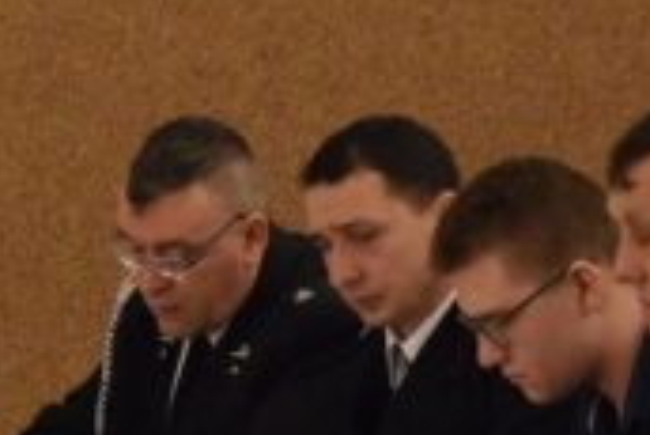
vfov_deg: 4.5
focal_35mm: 307
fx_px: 5545
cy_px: 367
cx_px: 419
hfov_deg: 6.7
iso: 6400
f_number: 5.6
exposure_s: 1/50
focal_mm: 55
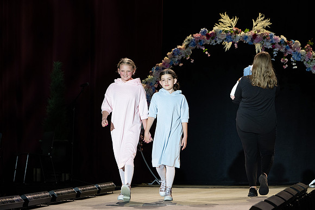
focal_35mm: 170
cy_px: 82
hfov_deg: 12.0
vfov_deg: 8.1
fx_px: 1492
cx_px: 192
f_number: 5.6
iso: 1000
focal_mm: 140
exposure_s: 1/250
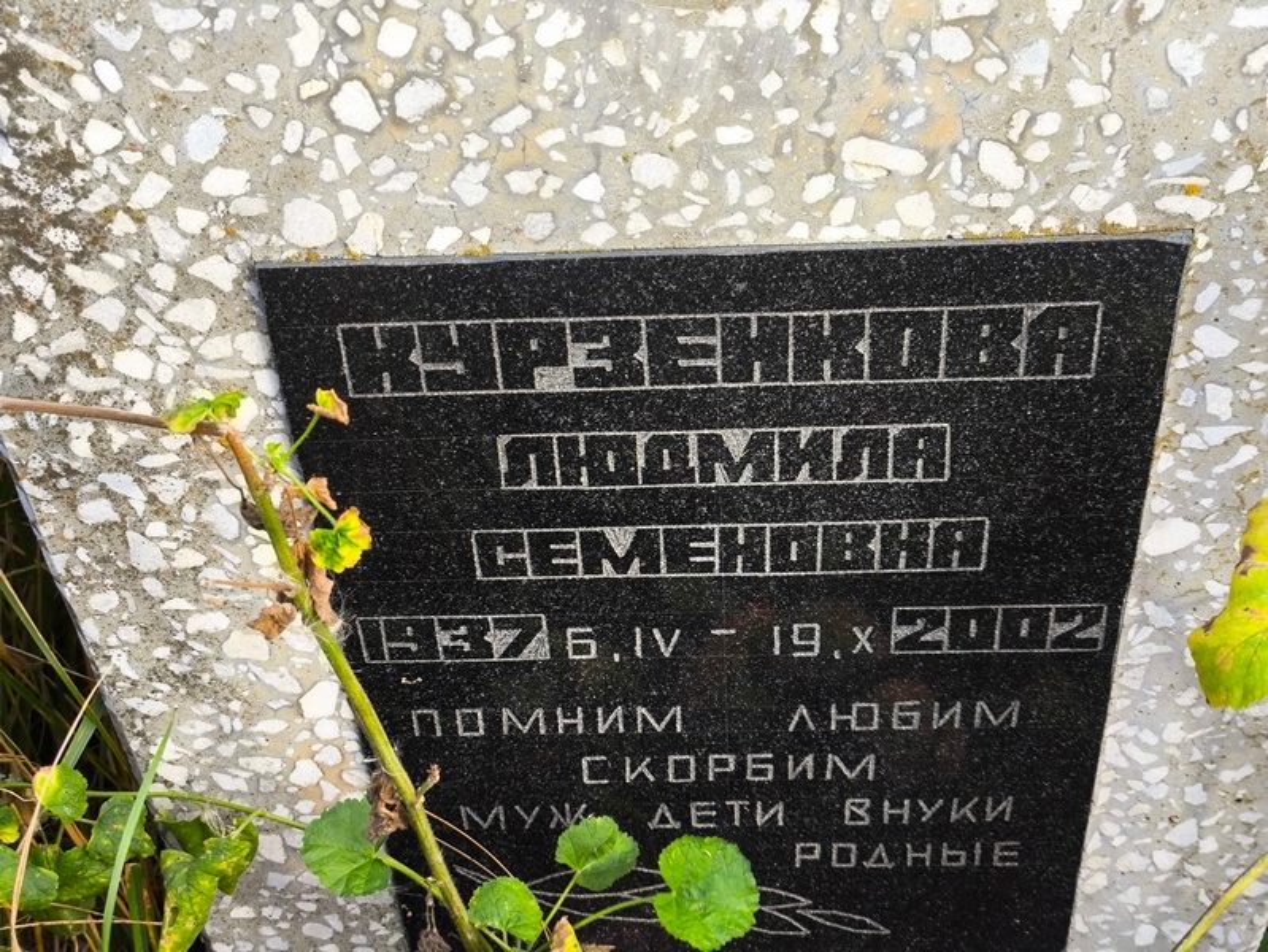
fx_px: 1832
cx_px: 634
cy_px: 476
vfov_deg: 29.1
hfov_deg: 38.2
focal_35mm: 50
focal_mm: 4.71
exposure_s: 1/131
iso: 50
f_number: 1.7
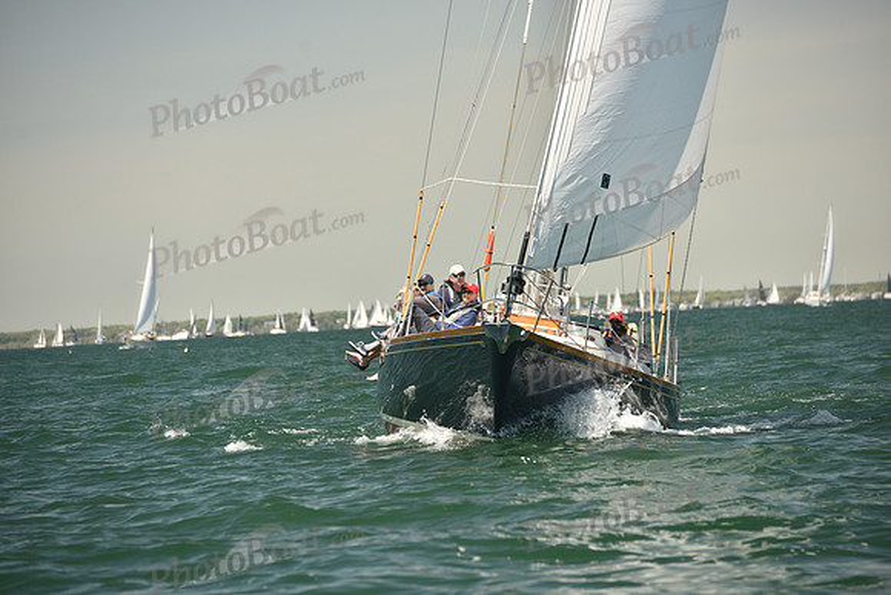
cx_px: 446
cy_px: 298
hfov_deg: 10.3
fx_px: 4951
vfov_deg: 6.9
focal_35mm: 200
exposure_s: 1/640
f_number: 5
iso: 250
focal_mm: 200
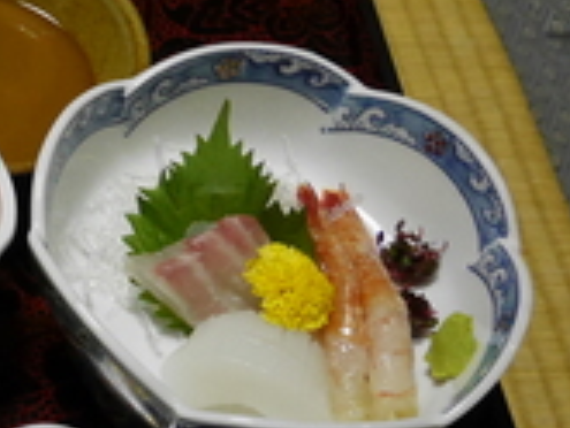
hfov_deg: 14.6
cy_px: 188
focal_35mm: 124
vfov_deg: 12.0
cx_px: -335
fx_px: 2043
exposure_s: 1/60
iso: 2500
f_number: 4.1
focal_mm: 17
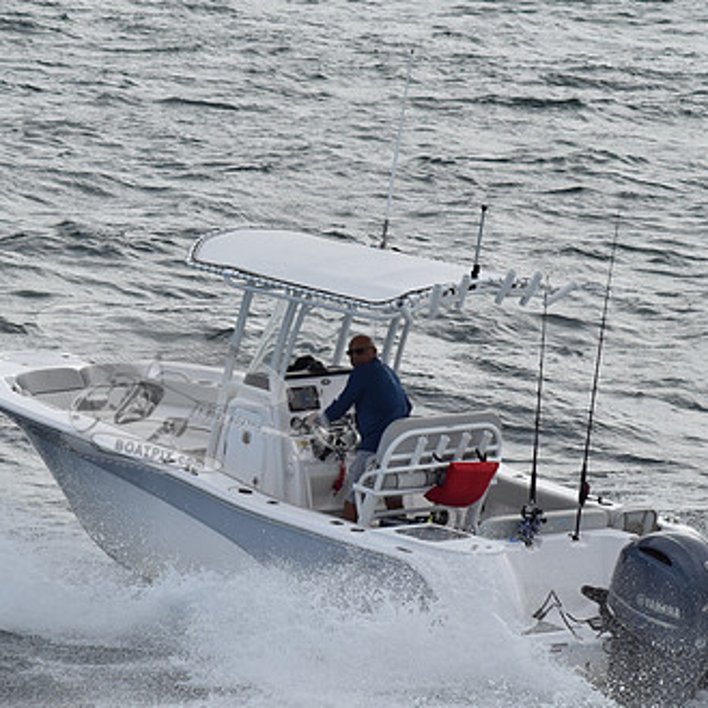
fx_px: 8070
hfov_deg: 5.0
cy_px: 386
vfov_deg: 5.0
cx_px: 189
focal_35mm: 349
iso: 400
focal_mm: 155
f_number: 11
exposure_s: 1/1000
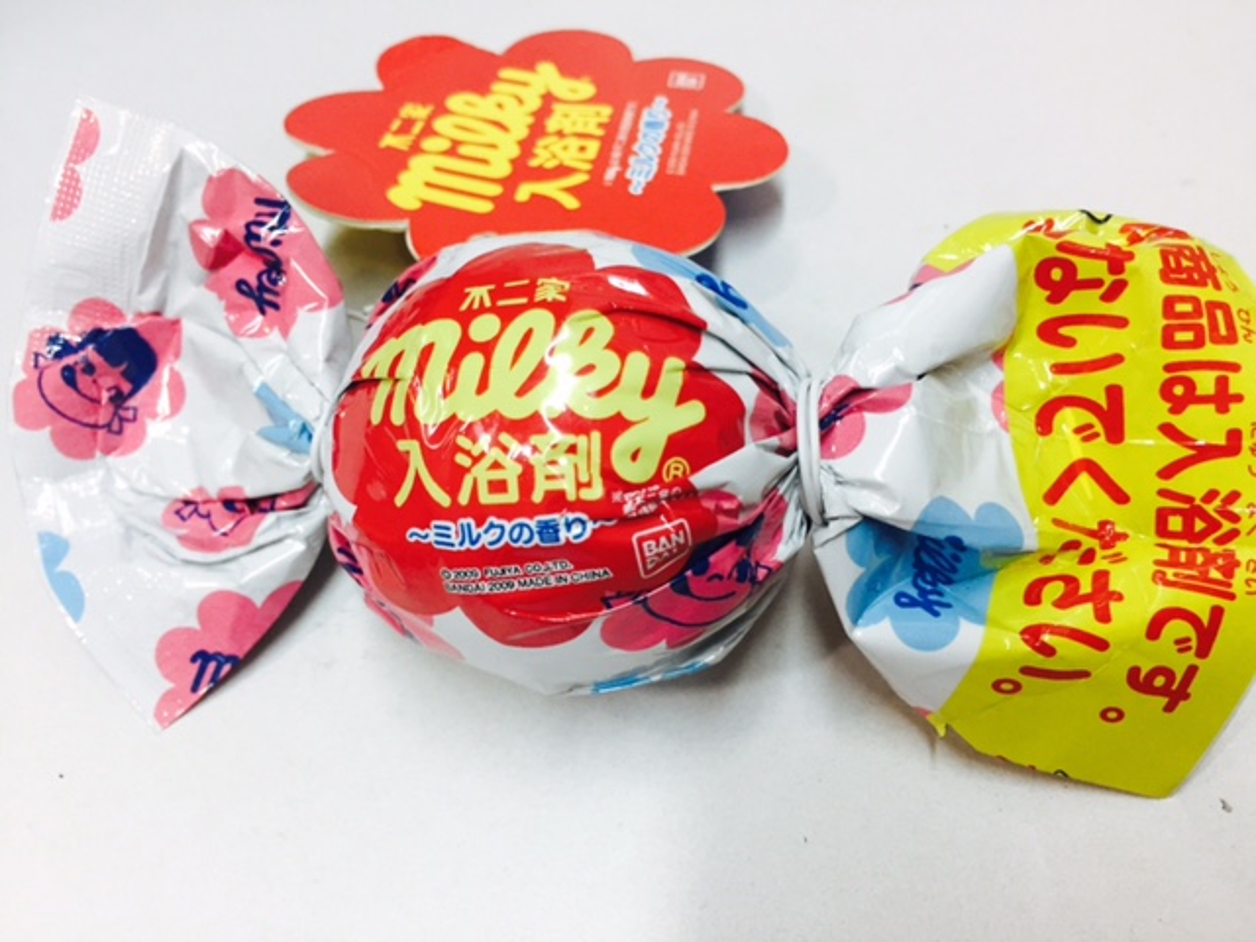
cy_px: 471
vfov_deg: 48.2
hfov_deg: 61.7
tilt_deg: -51.6
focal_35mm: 29
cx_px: 628
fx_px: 1052
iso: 64
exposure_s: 1/33
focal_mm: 4.15
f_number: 2.2
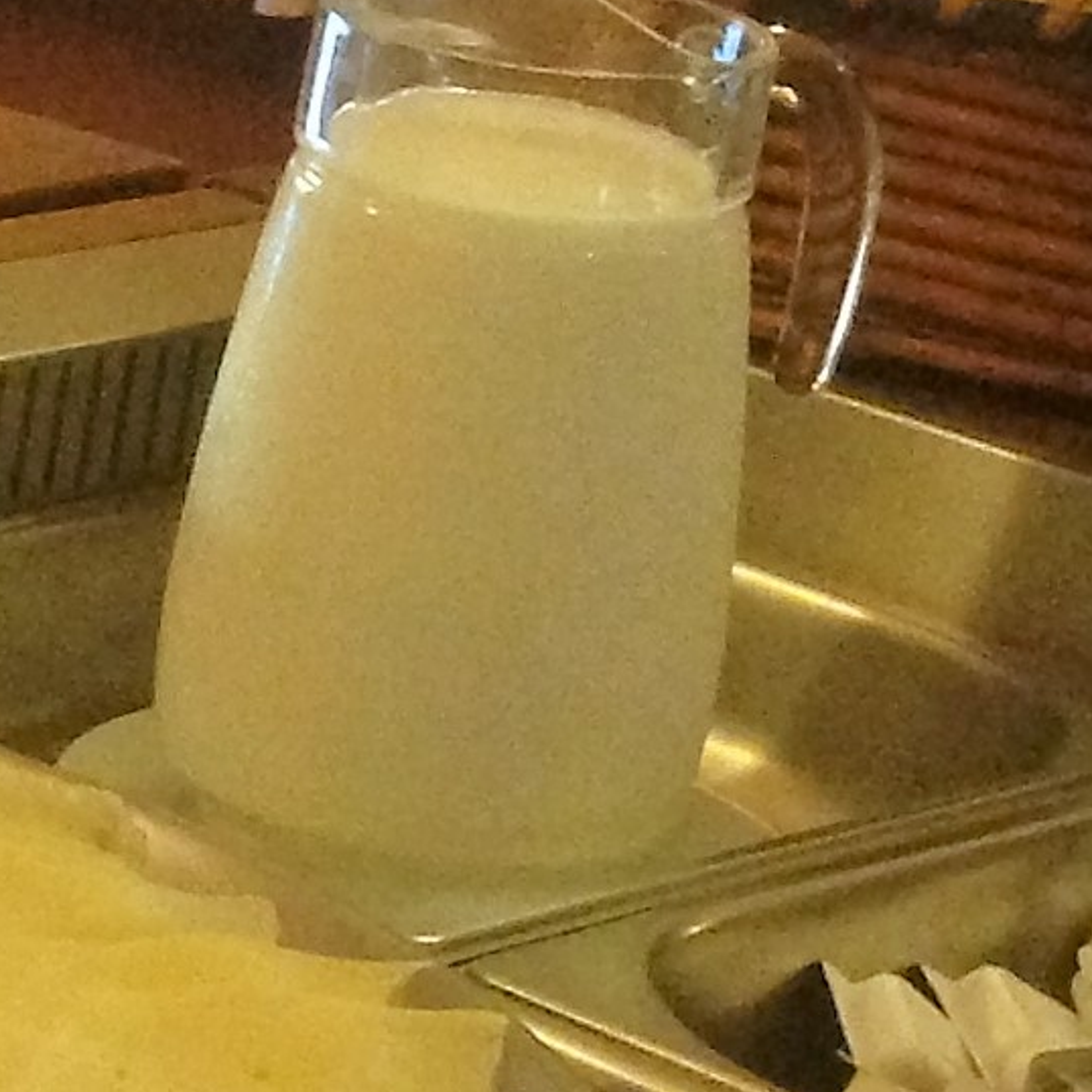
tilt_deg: -19.0
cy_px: 545
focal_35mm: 170
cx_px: -1375
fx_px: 6067
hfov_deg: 9.4
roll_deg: -2.9
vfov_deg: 10.3
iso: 400
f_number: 2.4
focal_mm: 4.12
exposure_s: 1/15
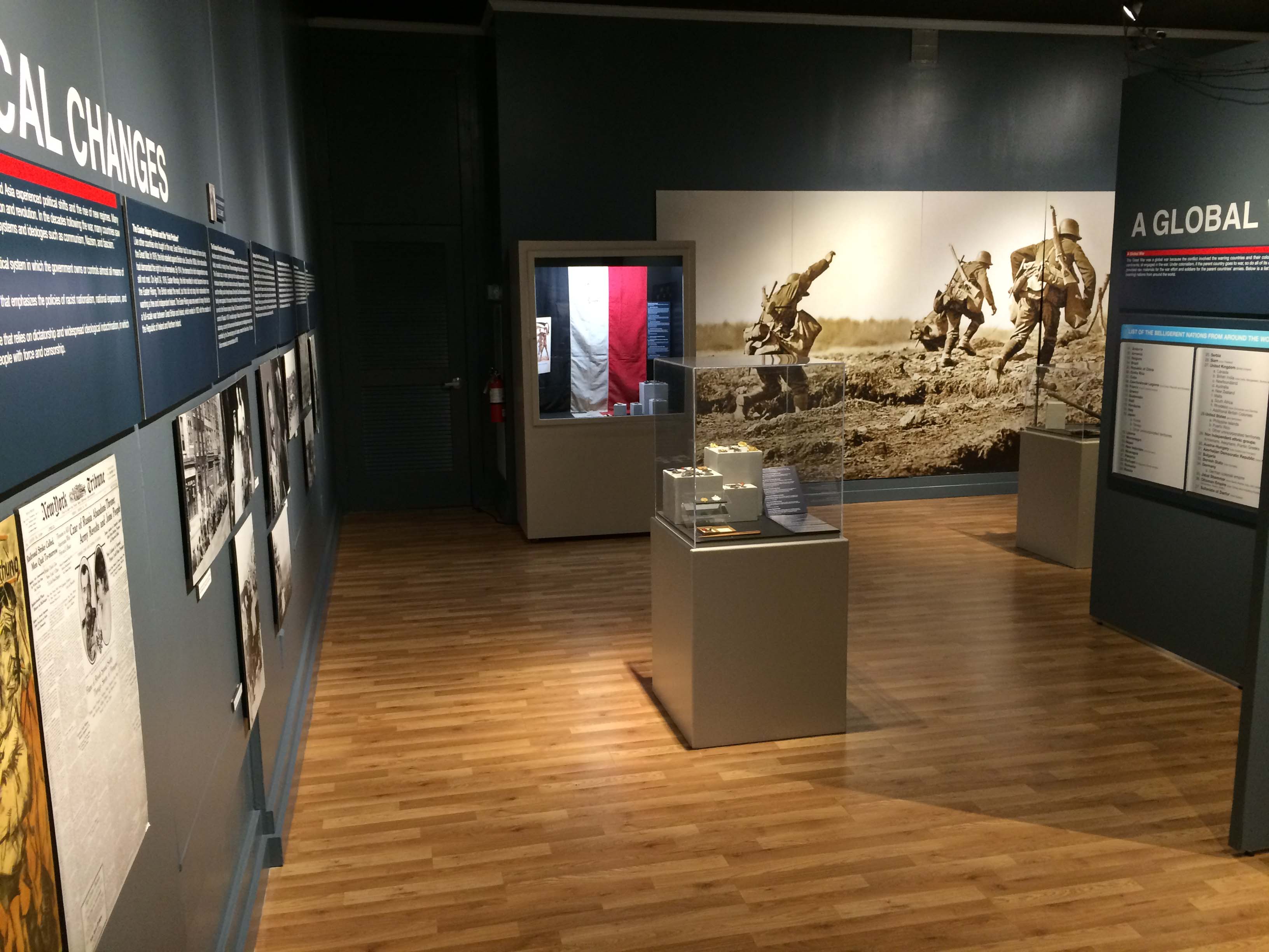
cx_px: 634
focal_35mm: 29
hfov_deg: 61.7
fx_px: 1063
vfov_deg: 48.2
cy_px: 476
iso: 160
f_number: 2.2
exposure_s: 1/30
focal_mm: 4.15
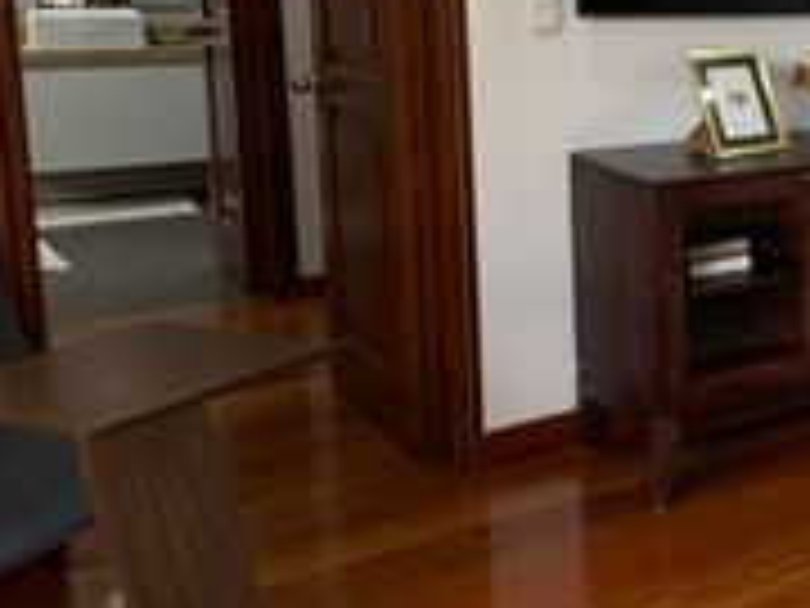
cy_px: 126
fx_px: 1217
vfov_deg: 27.5
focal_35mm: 52
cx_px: 1127
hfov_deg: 28.2
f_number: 2.2
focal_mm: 2.22
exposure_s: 1/99
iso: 125
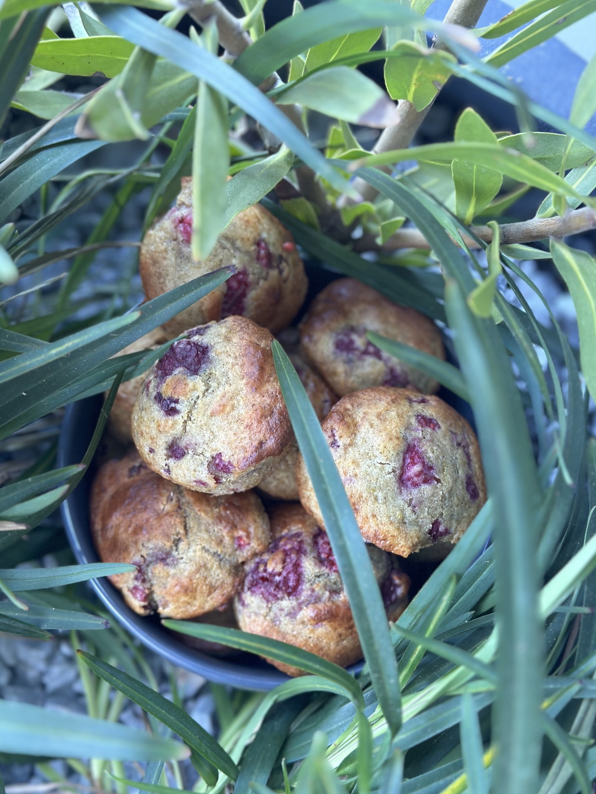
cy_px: 405
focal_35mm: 49
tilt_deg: -77.1
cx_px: 302
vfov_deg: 38.9
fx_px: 1124
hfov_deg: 29.7
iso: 250
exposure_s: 1/60
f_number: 1.78
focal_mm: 6.86
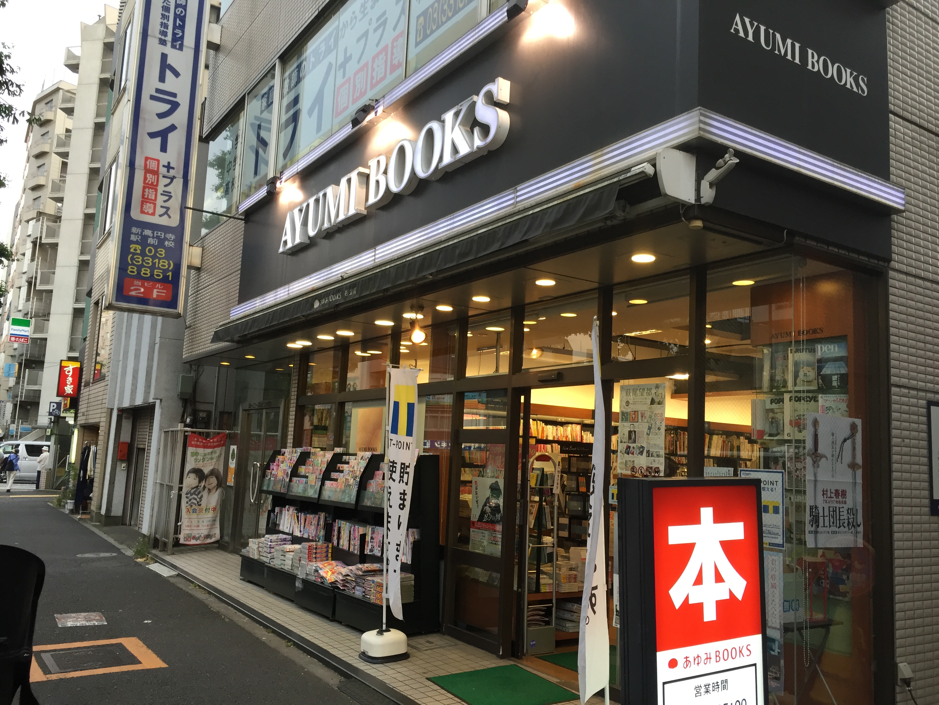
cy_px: 352
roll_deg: -2.9
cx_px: 470
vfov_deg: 48.2
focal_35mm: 29
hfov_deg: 61.7
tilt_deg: +7.4
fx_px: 787
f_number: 2.2
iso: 32
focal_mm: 4.15
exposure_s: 1/40
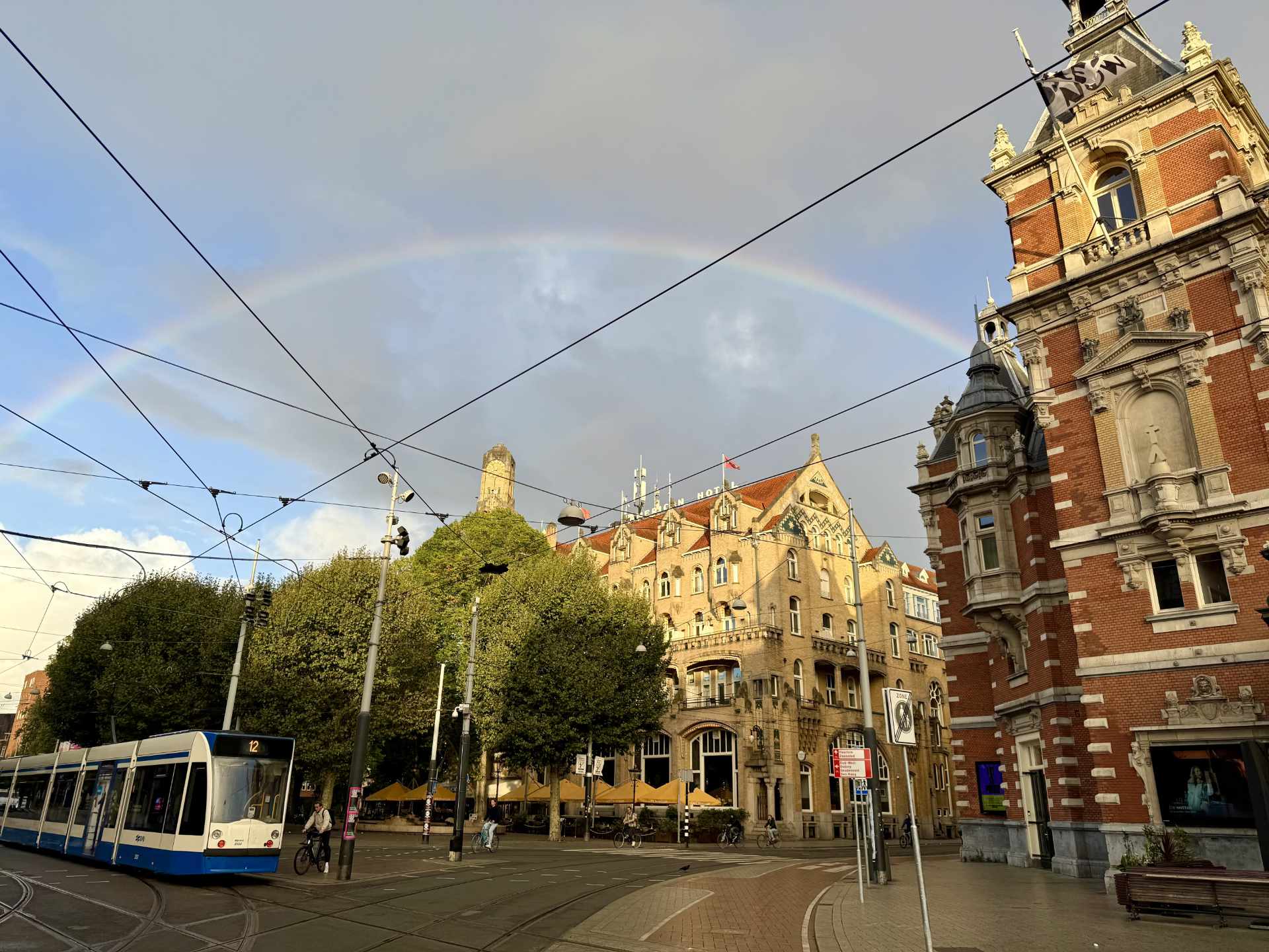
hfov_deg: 71.6
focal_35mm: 24
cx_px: 634
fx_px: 880
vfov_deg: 56.8
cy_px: 476
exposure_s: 1/1553
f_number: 1.8
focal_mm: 6.8
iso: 80
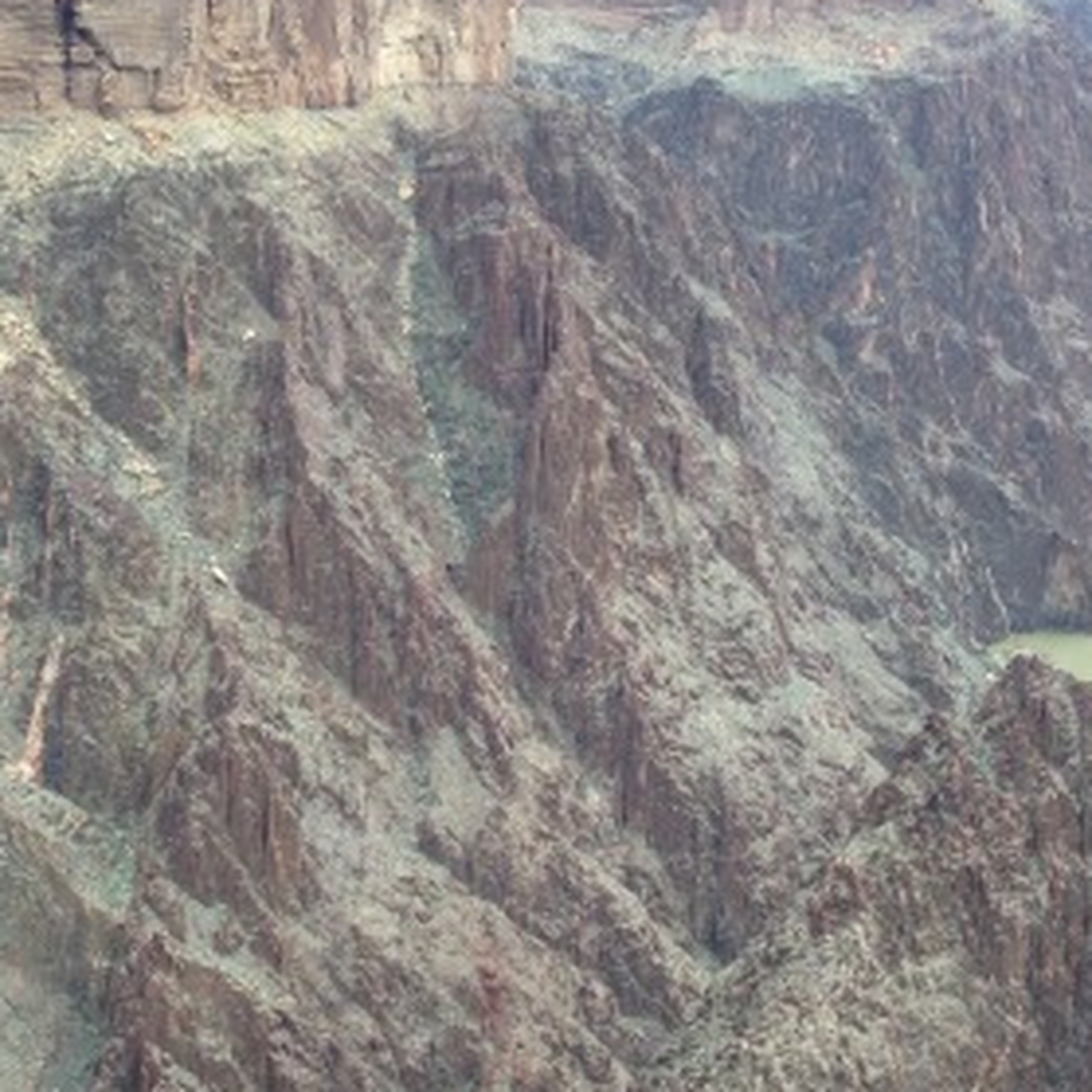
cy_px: 795
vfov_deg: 25.5
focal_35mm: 67
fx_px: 2391
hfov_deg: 25.5
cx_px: 775
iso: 50
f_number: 2.4
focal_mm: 4.12
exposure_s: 1/303
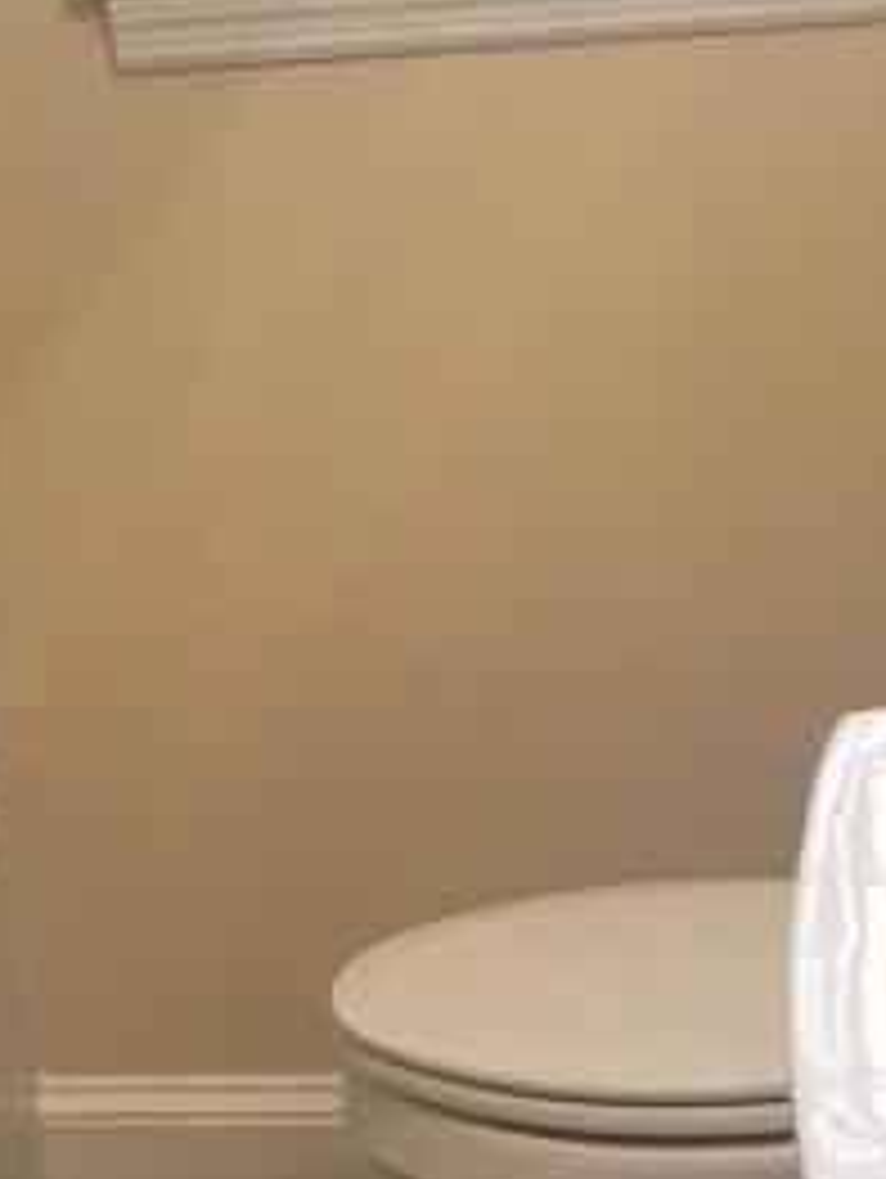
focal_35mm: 85
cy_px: 922
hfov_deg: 17.4
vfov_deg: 22.7
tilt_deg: -21.7
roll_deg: +5.9
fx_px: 2896
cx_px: 333
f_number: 2.2
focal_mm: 4.15
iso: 40
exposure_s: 1/30
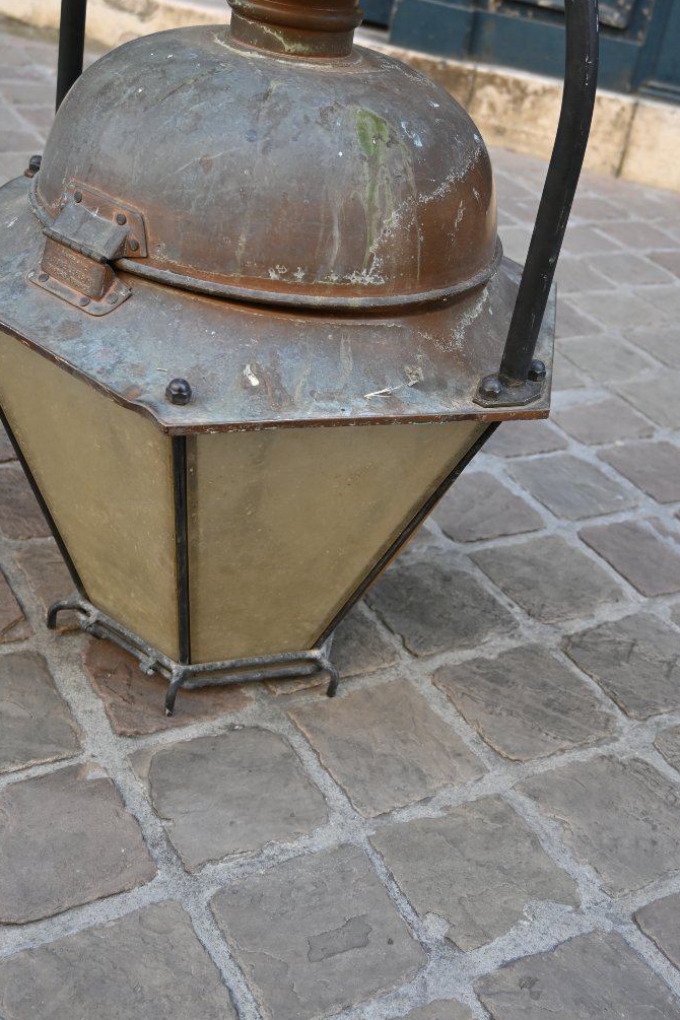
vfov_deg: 44.6
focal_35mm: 44
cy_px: 491
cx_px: 386
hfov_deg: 30.5
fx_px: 1244
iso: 280
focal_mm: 24.5
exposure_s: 1/250
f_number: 4
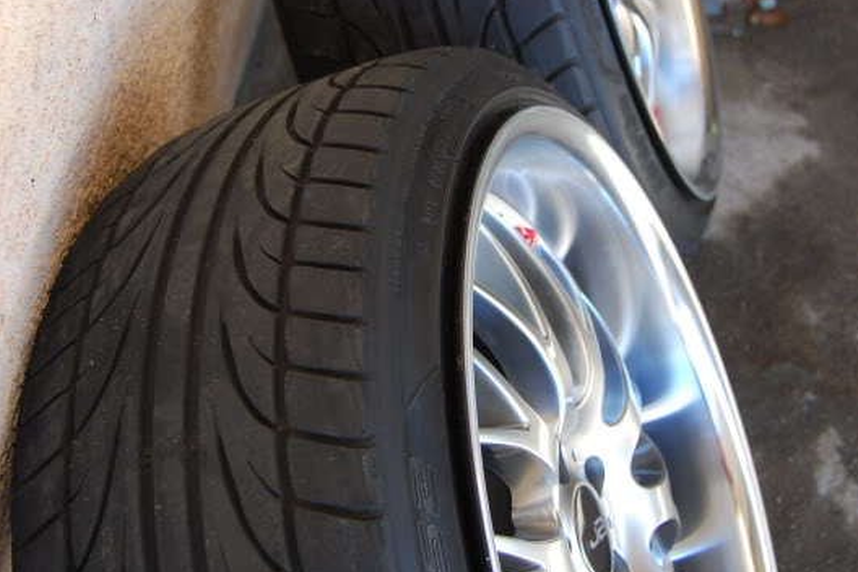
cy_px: 188
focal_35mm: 68
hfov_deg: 29.7
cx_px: 430
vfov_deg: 19.9
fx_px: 1621
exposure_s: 1/80
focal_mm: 30
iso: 200
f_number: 4.5
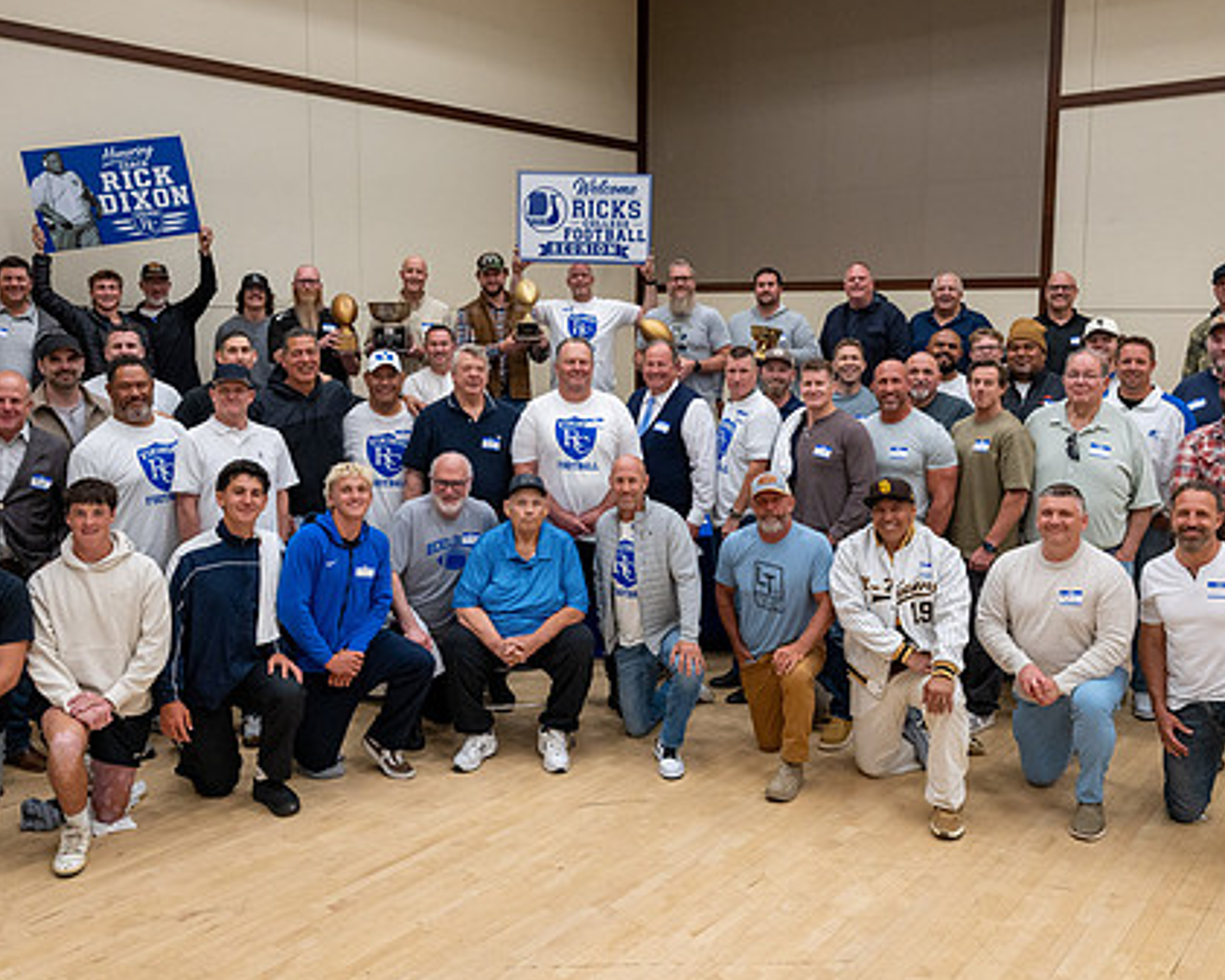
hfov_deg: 57.2
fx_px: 1124
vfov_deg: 47.0
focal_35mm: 31
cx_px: 608
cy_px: 435
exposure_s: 1/125
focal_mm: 24
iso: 2000
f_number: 8
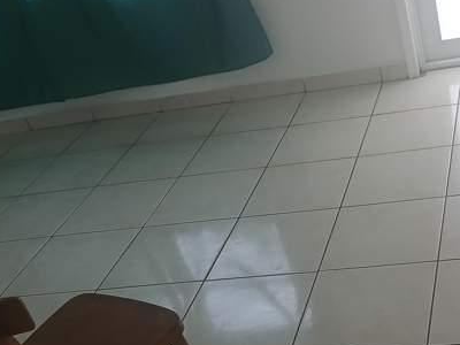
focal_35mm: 52
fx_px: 691
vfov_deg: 27.2
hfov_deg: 34.7
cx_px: 414
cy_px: 301
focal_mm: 3.98
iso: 200
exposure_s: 1/60
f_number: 1.8
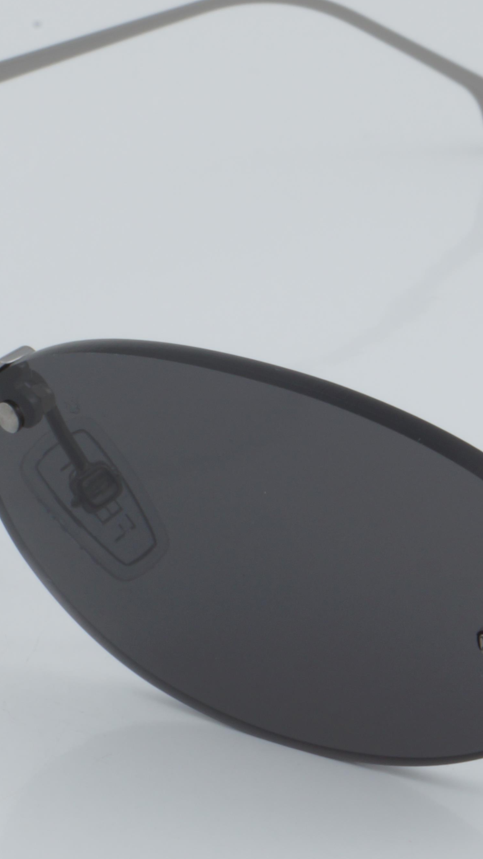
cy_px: 388
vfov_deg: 12.2
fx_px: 4030
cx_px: 393
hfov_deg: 6.8
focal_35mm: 177
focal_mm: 50
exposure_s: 1/4
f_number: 32
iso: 100
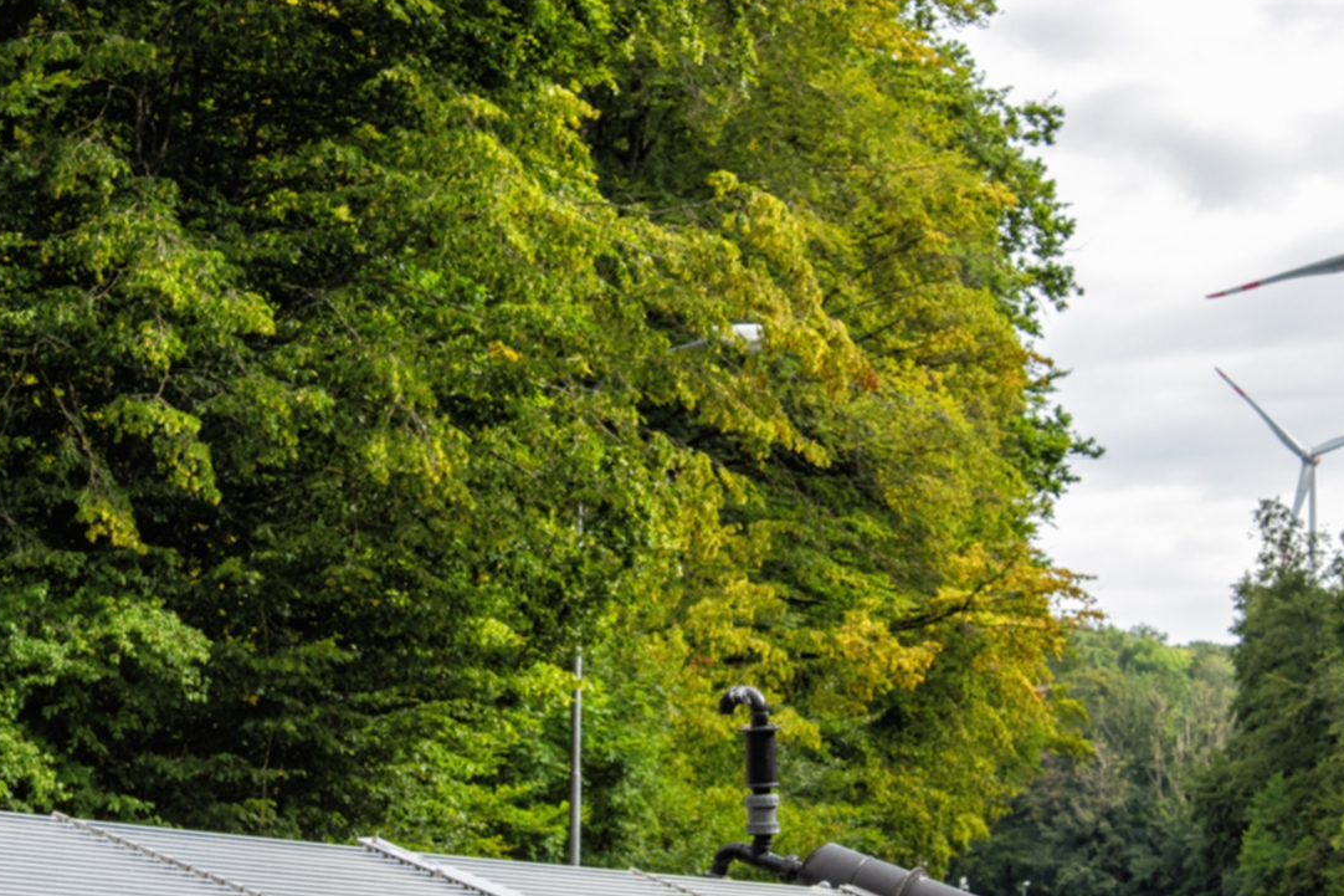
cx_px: 523
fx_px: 5300
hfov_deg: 14.4
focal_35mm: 142
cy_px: 588
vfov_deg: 9.7
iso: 400
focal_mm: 80
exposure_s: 1/500
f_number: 13
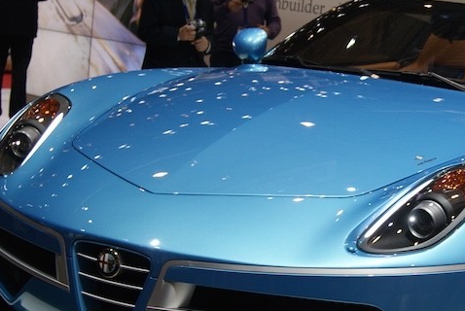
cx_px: 376
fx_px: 1164
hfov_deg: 22.3
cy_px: 181
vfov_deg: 15.2
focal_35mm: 90
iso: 125
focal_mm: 28
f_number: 4.5
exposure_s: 1/50
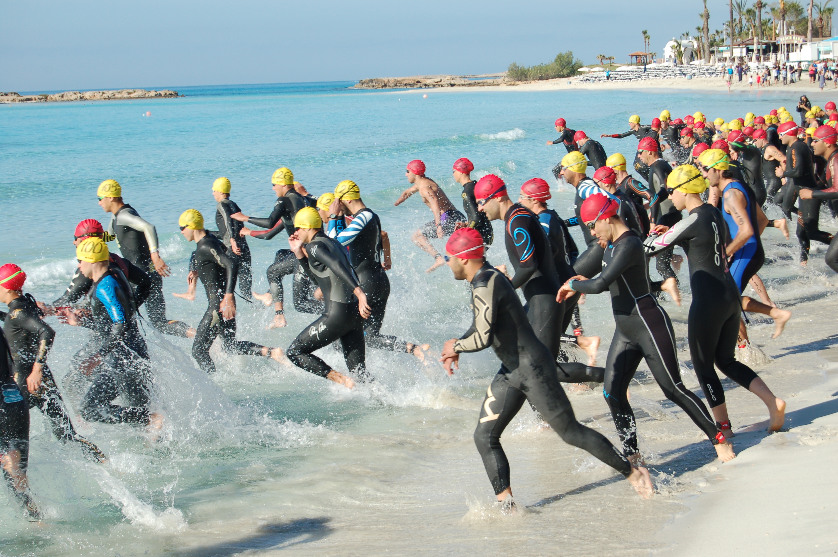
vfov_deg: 16.5
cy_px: 278
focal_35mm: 82
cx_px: 419
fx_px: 1919
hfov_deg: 24.6
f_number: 9
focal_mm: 55
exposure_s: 1/320
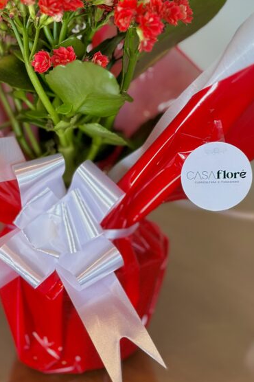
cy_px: 127
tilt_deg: -20.4
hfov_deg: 14.8
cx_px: 76
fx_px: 975
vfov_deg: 22.1
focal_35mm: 92
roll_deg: +0.6
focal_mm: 6.86
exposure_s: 1/269
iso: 80
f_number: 1.78
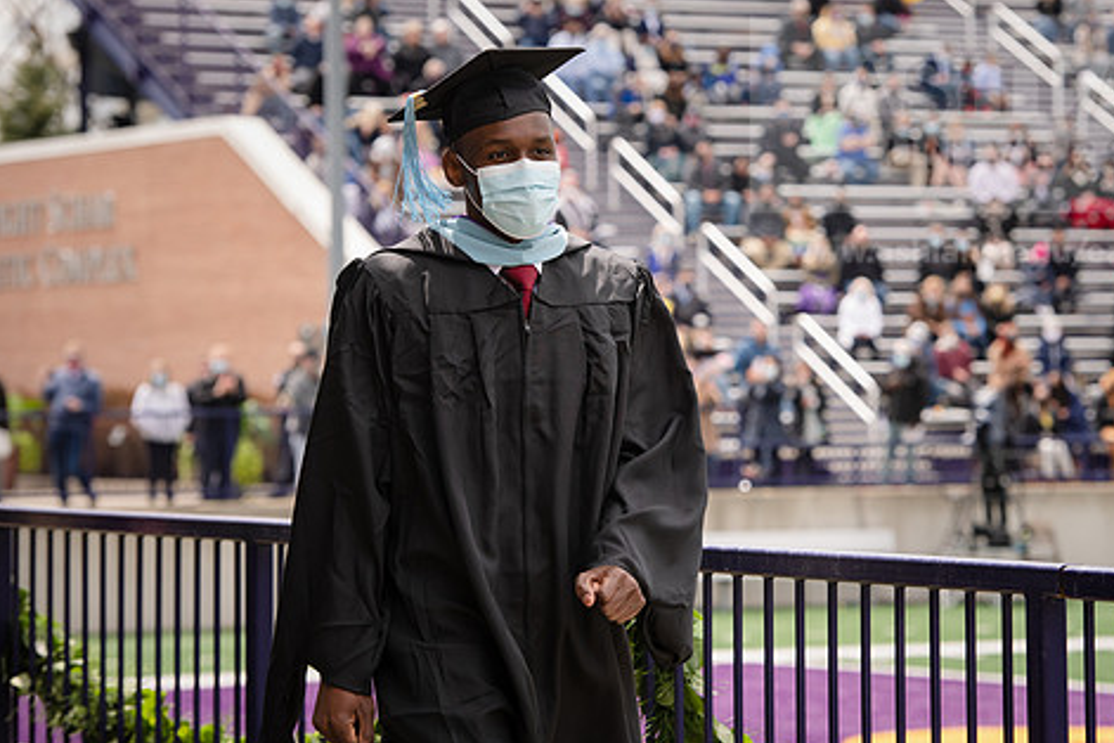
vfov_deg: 8.9
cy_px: 302
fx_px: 4765
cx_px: 679
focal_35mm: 154
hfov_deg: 13.3
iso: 400
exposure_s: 1/640
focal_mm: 125
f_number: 5.6
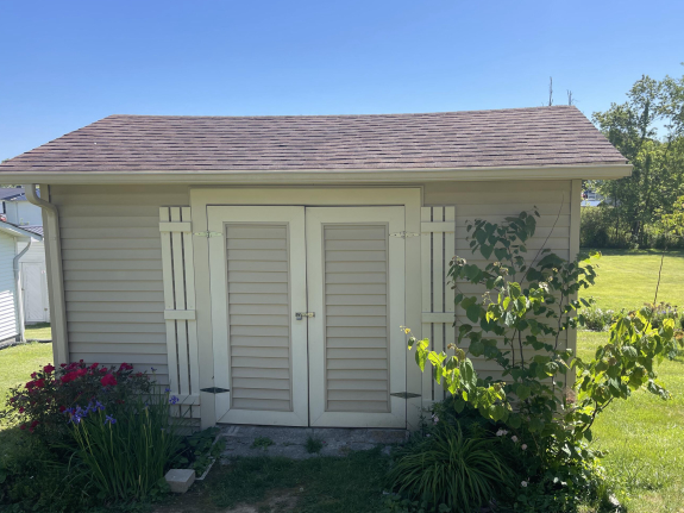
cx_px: 385
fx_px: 573
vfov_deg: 48.2
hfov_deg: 61.5
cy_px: 269
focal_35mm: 29
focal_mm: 5.1
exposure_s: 1/1946
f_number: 1.6
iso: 32
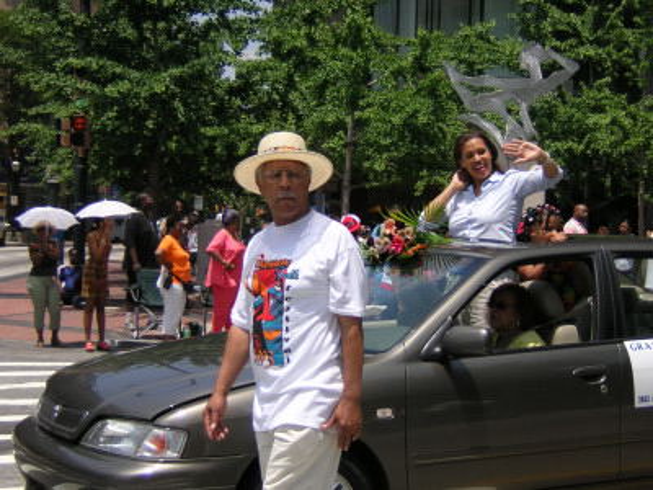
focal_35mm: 74
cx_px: 326
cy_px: 245
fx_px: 1396
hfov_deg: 26.3
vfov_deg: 19.9
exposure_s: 1/782
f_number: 3.8
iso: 100
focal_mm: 9.6
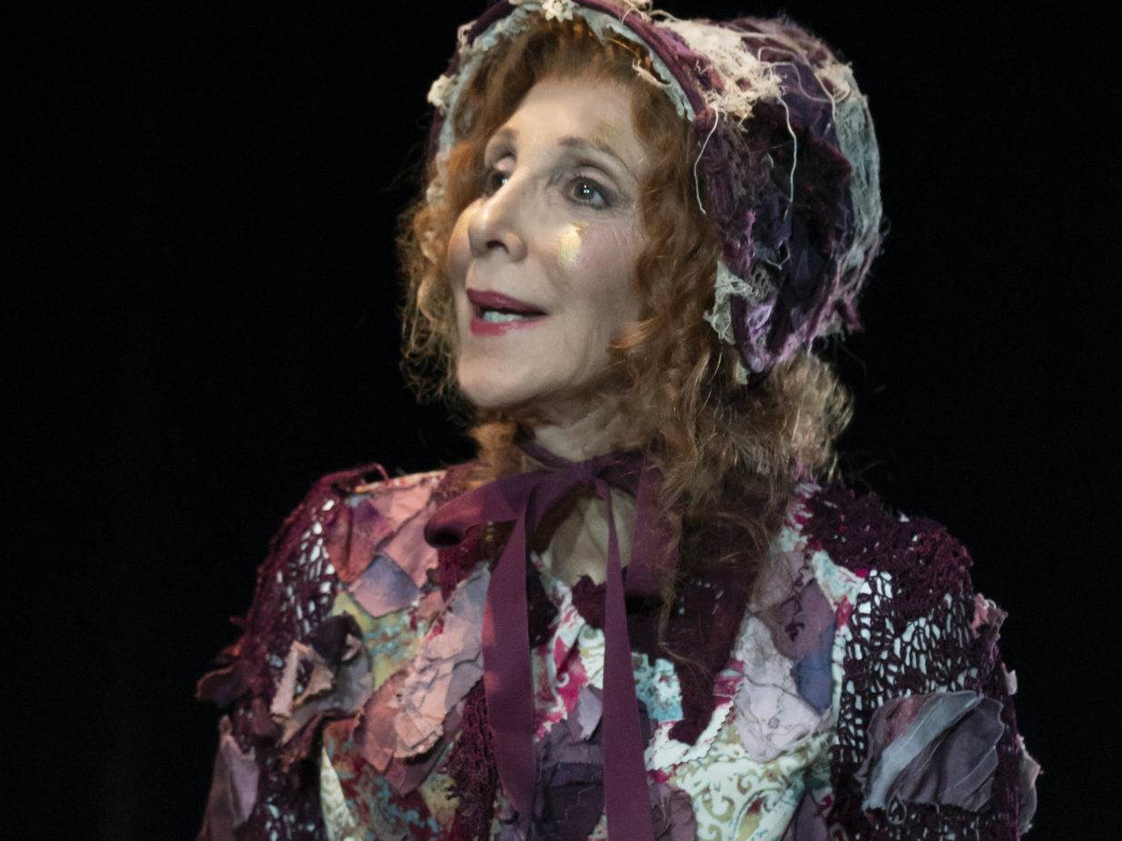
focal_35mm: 262
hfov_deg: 7.6
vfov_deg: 5.7
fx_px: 8492
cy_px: 920
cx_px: 542
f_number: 4
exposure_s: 1/250
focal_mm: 132
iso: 8000
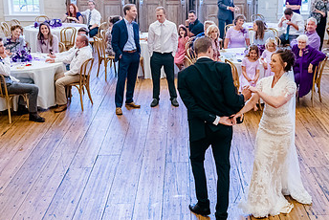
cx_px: 205
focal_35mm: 60
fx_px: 549
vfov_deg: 22.7
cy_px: 105
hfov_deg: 33.2
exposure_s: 1/640
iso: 3200
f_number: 3.2
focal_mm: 35
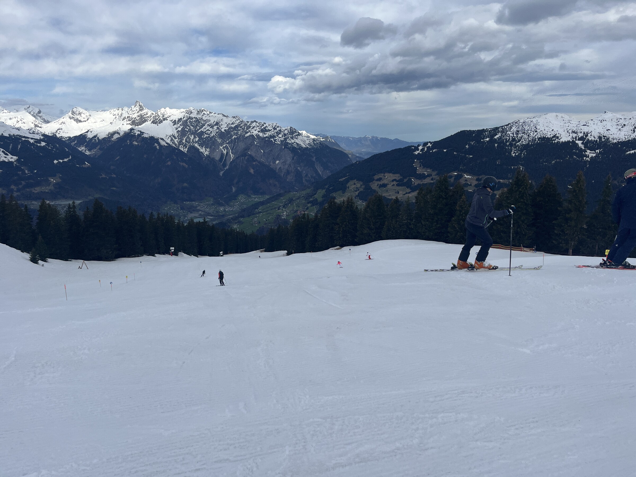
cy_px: 238
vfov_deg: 53.1
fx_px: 478
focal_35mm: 26
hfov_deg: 67.3
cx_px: 318
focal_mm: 5.1
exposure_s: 1/5848
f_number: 1.6
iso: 50
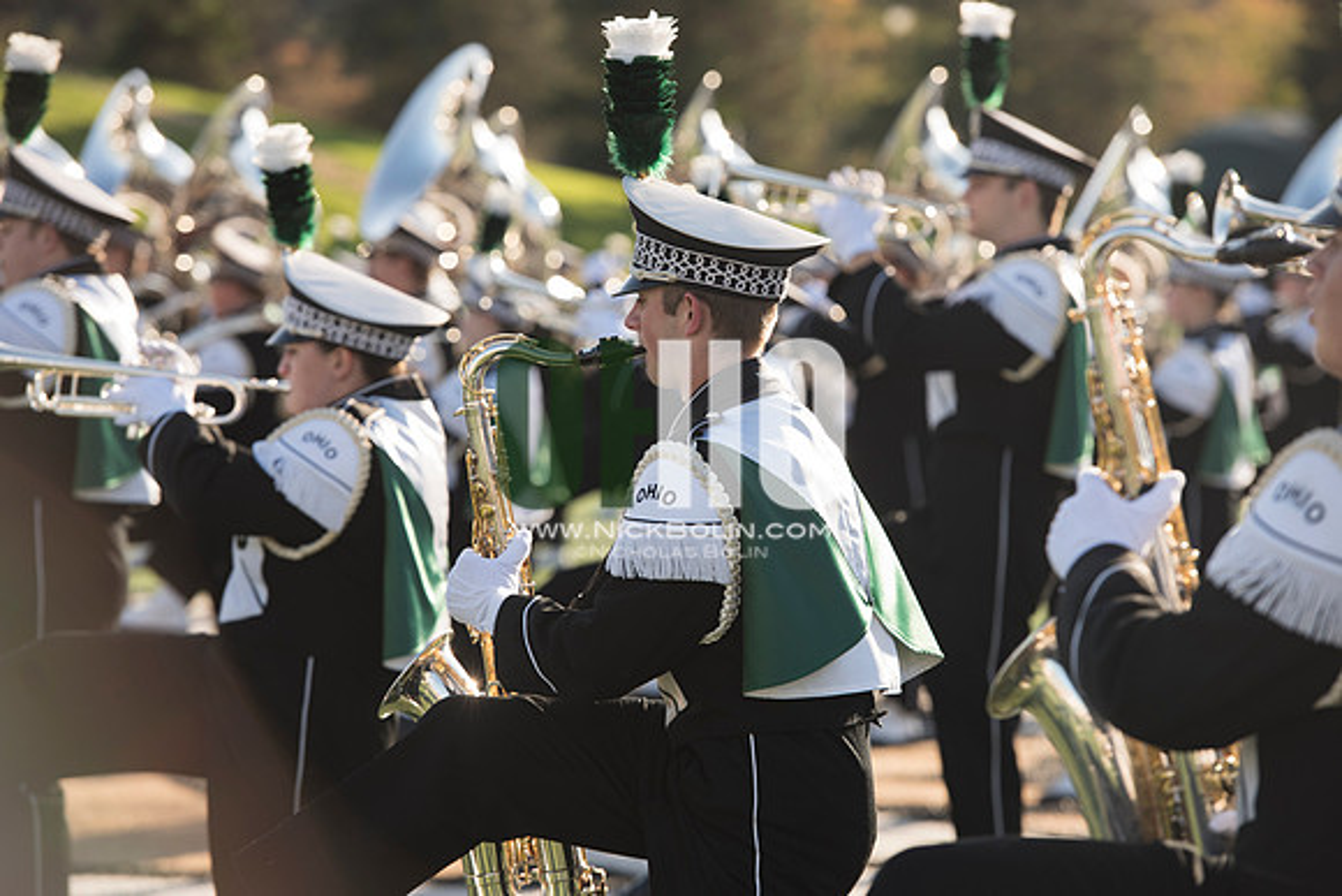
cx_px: 671
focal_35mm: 170
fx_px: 6338
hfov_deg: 12.1
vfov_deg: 8.1
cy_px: 448
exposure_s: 1/800
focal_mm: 170
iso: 320
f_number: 5
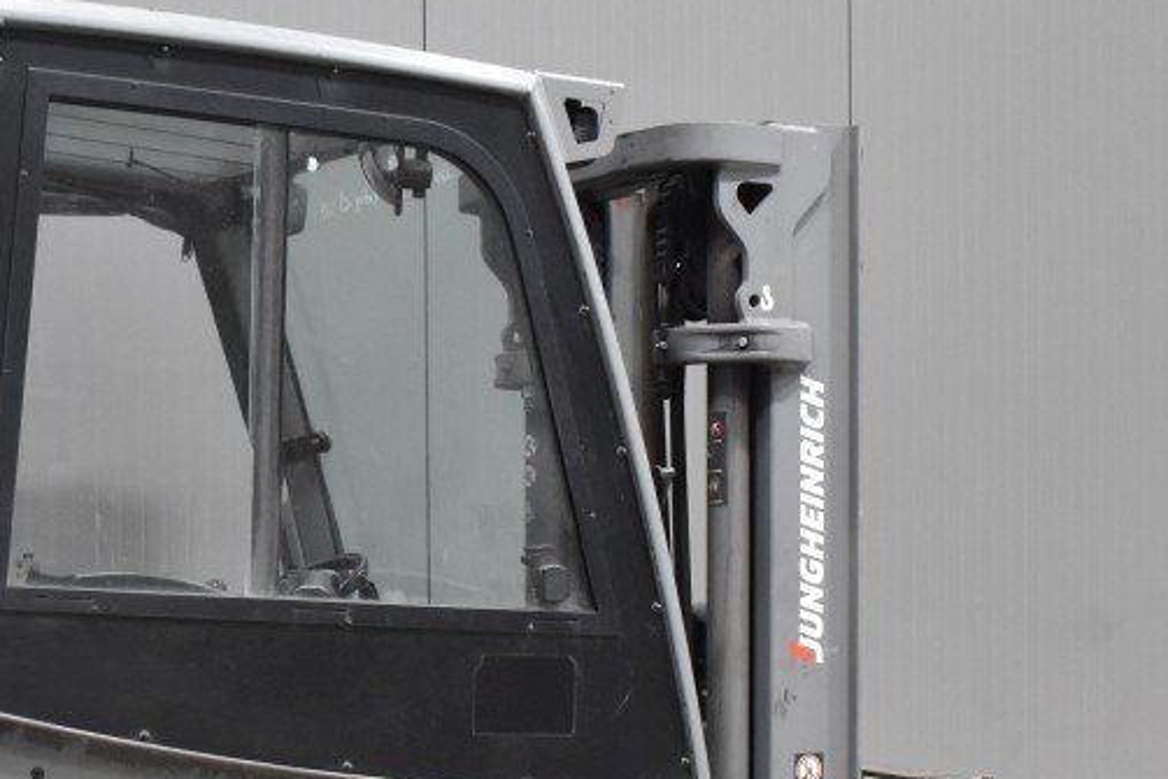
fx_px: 2791
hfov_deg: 23.2
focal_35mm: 86
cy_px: 749
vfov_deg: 15.6
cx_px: 202
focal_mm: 24
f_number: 5
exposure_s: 1/30
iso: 1600
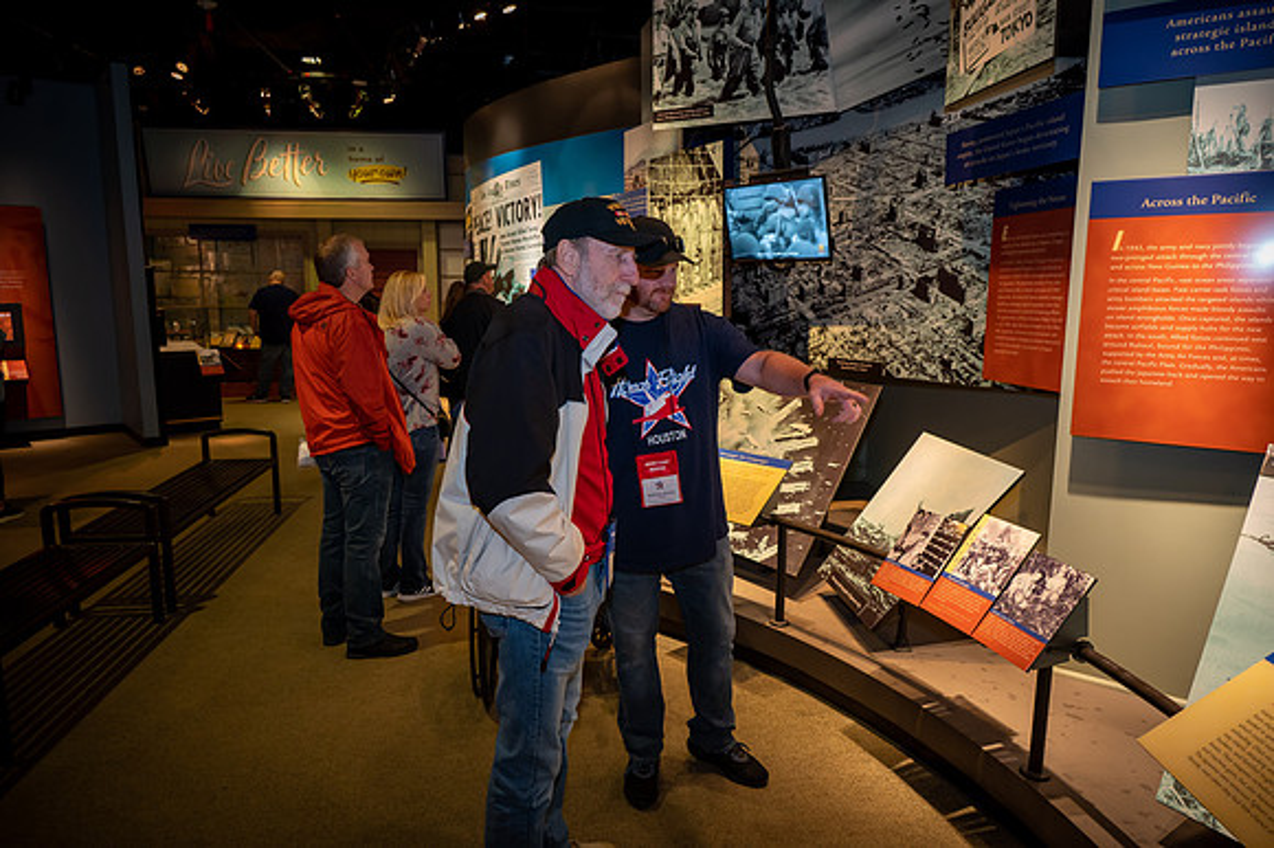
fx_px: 849
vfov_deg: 53.1
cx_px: 637
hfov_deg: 73.8
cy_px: 424
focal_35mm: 24
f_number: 5
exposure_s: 1/30
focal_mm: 24
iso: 2000
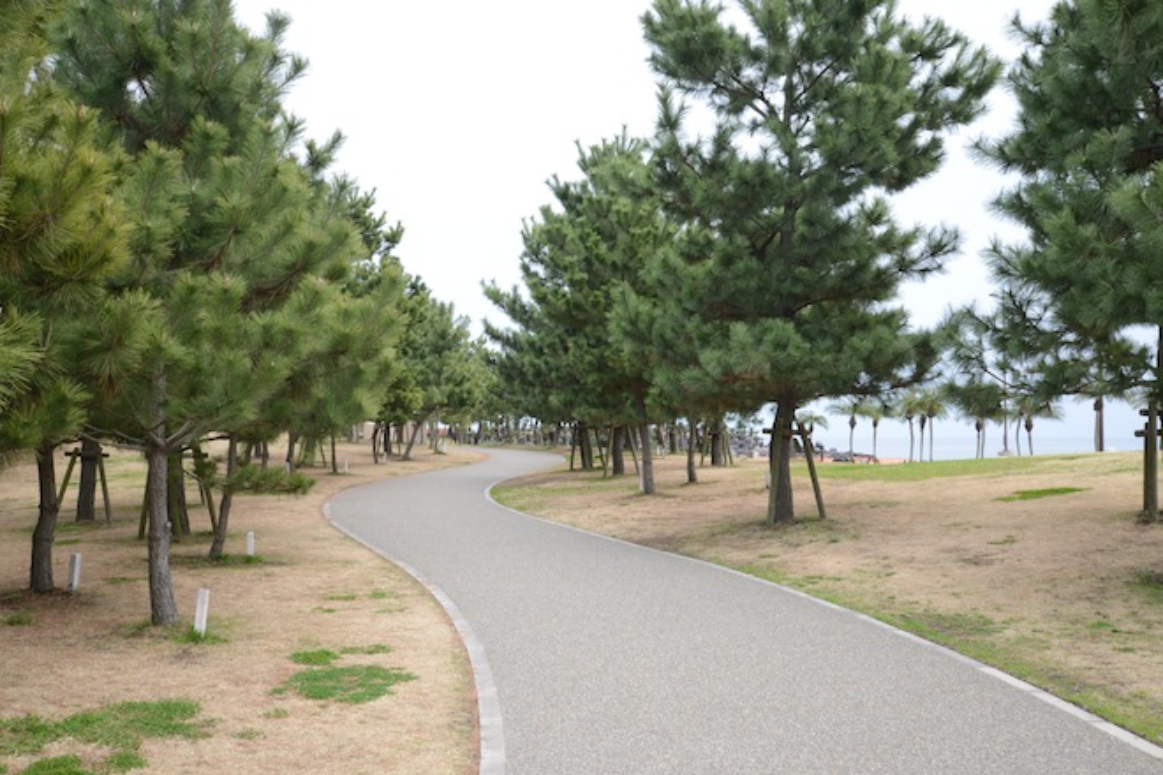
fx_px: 1098
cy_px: 388
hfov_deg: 55.8
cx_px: 582
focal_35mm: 34
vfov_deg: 38.9
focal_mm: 34
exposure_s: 1/6
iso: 200
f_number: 25
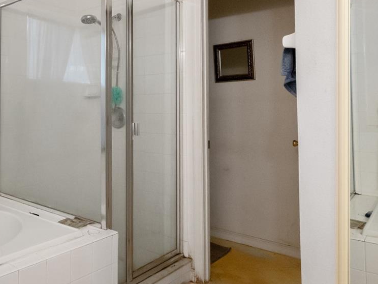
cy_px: 119
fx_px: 339
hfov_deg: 53.7
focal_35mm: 31
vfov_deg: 45.3
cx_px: 66
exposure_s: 1/30
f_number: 9
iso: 6400
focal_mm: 10
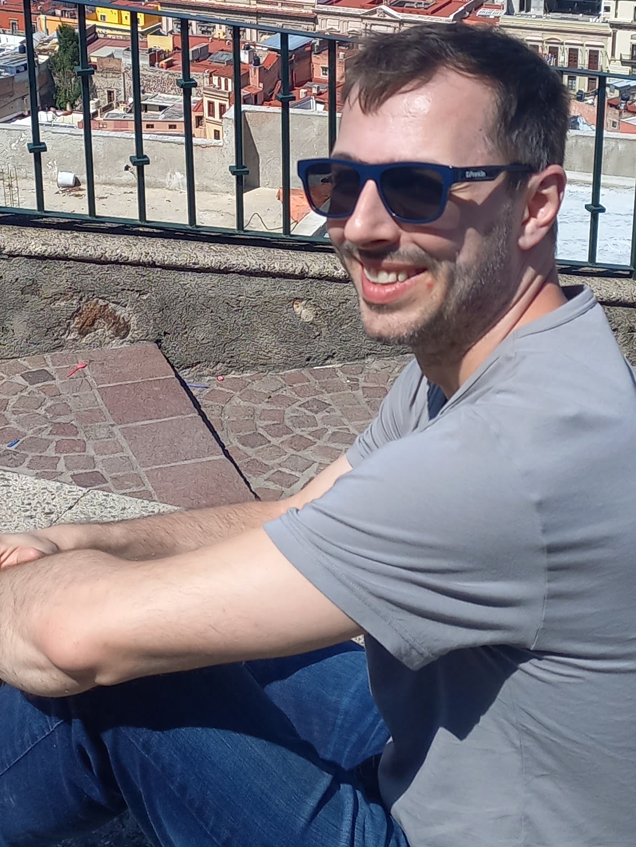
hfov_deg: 22.6
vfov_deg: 29.0
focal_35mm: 65
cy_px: 145
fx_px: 1592
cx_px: 281
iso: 50
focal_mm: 4.65
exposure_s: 1/1634
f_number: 1.8
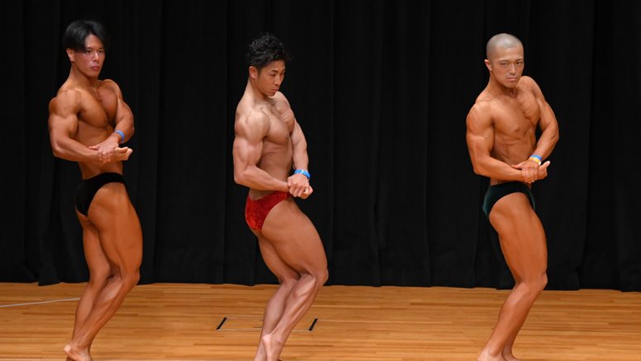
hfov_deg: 7.6
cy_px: 197
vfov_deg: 4.3
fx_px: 4828
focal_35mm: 284
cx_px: 320
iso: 3200
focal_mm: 180
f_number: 5.6
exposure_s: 1/400
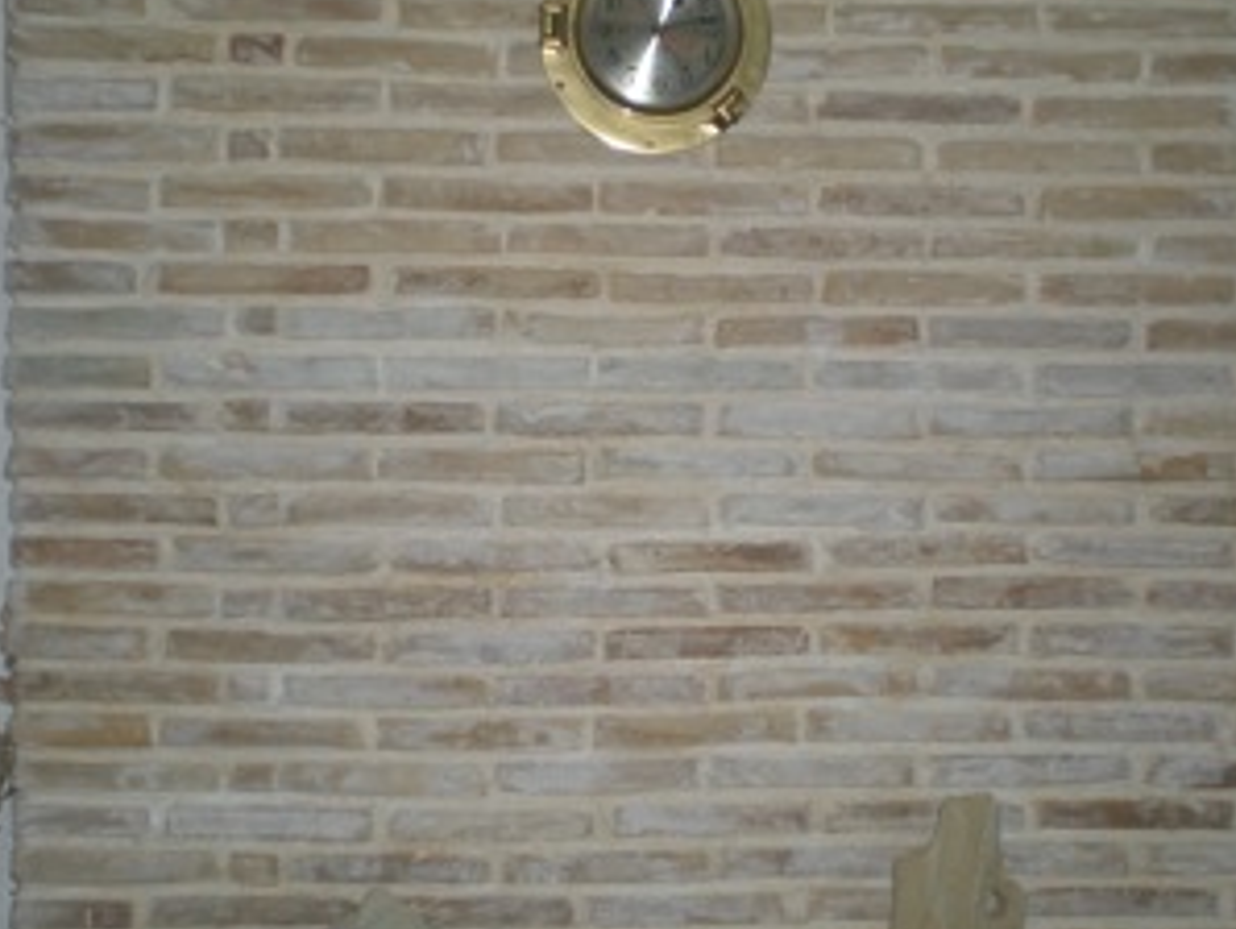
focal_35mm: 59
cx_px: 643
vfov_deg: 24.8
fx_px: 2108
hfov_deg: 32.7
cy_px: 423
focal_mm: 7.4
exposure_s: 1/60
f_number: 3.5
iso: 88
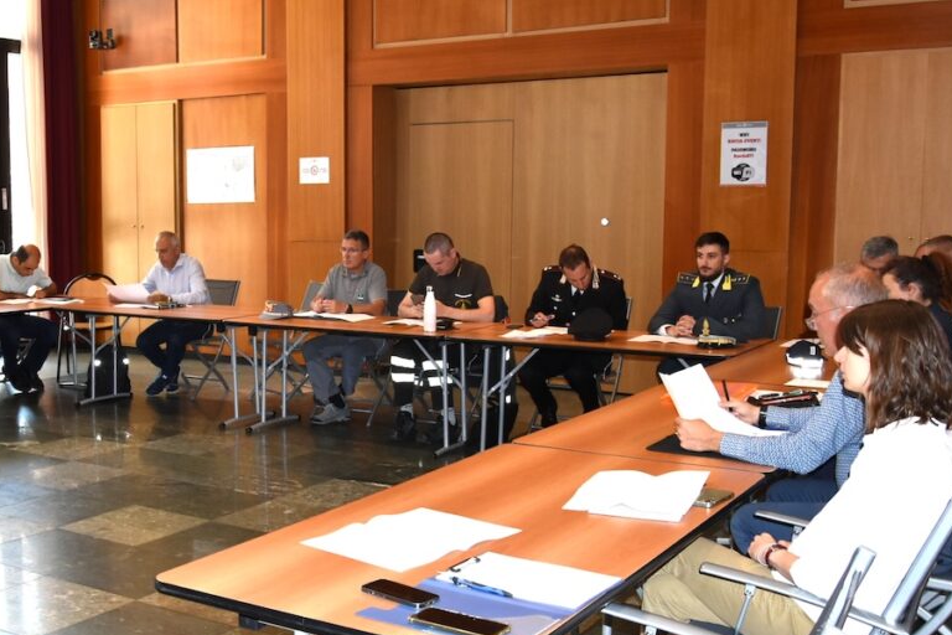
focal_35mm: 36
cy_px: 244
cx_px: 353
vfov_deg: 36.7
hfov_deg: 52.5
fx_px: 952
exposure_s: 1/80
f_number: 4.5
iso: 800
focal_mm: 18
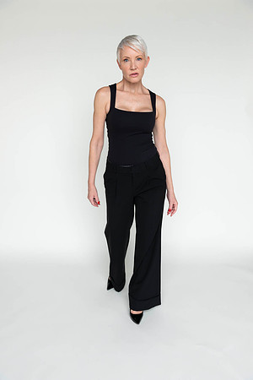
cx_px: 126
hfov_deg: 43.6
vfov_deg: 61.9
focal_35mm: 30
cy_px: 190
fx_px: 316
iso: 640
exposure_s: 1/125
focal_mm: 30
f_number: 6.3
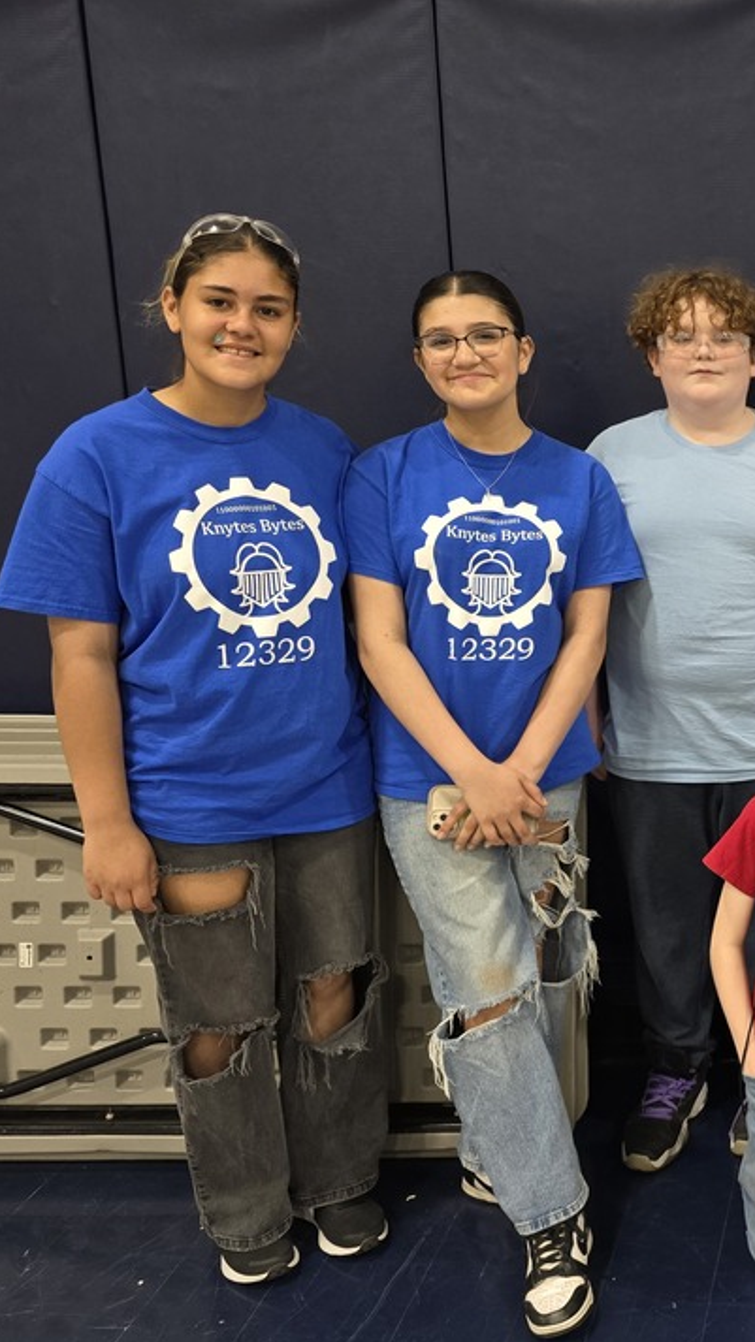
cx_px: 892
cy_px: 659
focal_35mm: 36
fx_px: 1281
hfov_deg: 28.7
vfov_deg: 55.3
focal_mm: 6.3
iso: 320
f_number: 1.7
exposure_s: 1/120
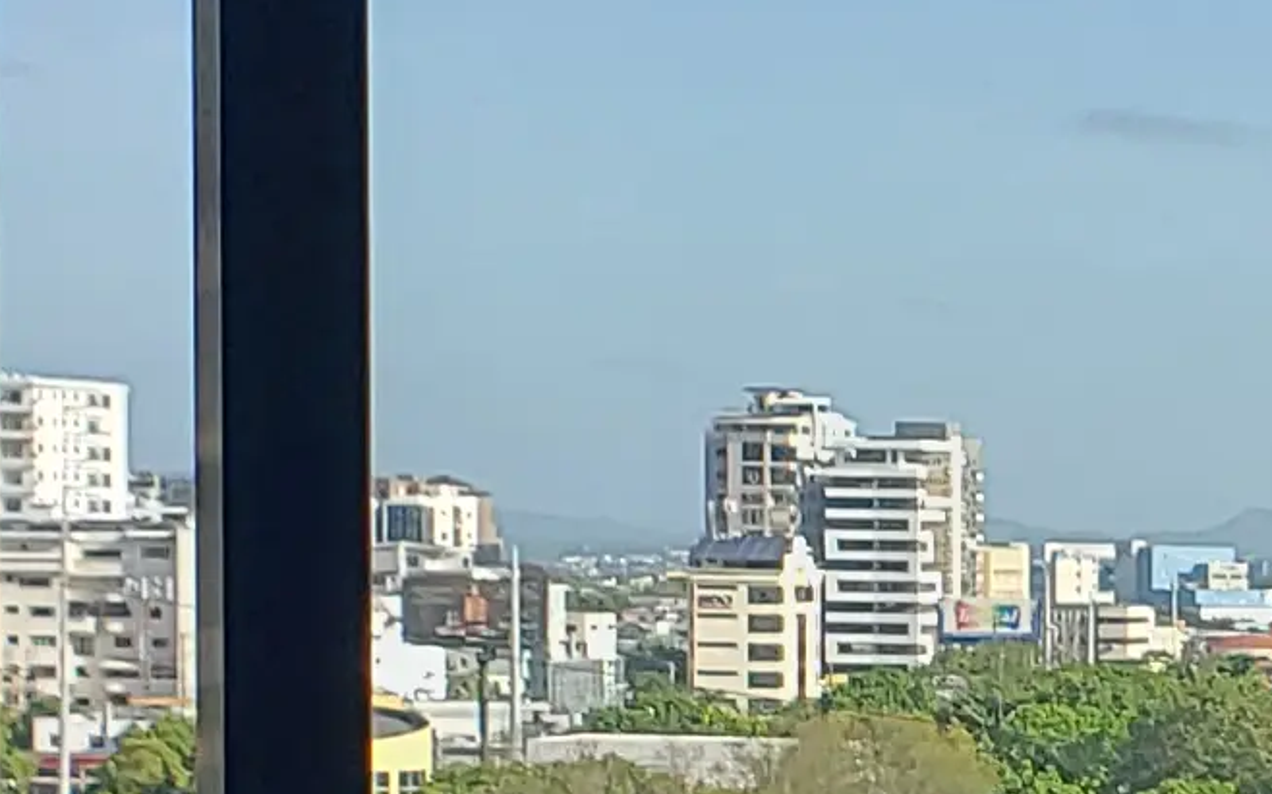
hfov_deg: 11.9
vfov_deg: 7.7
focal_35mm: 169
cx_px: 1889
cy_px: 1063
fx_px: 5858
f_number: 2.4
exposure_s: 1/792
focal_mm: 4.3
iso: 50
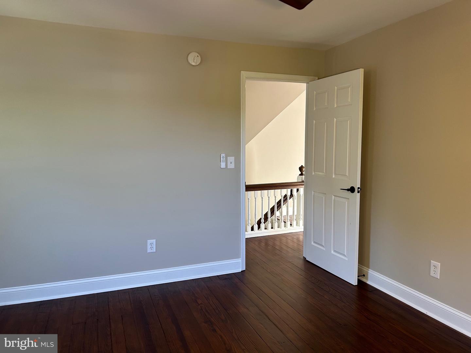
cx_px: 236
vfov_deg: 53.1
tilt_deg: -4.8
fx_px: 354
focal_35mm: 26
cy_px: 176
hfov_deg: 67.3
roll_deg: +0.9
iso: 125
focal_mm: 5.7
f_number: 1.5
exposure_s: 1/120
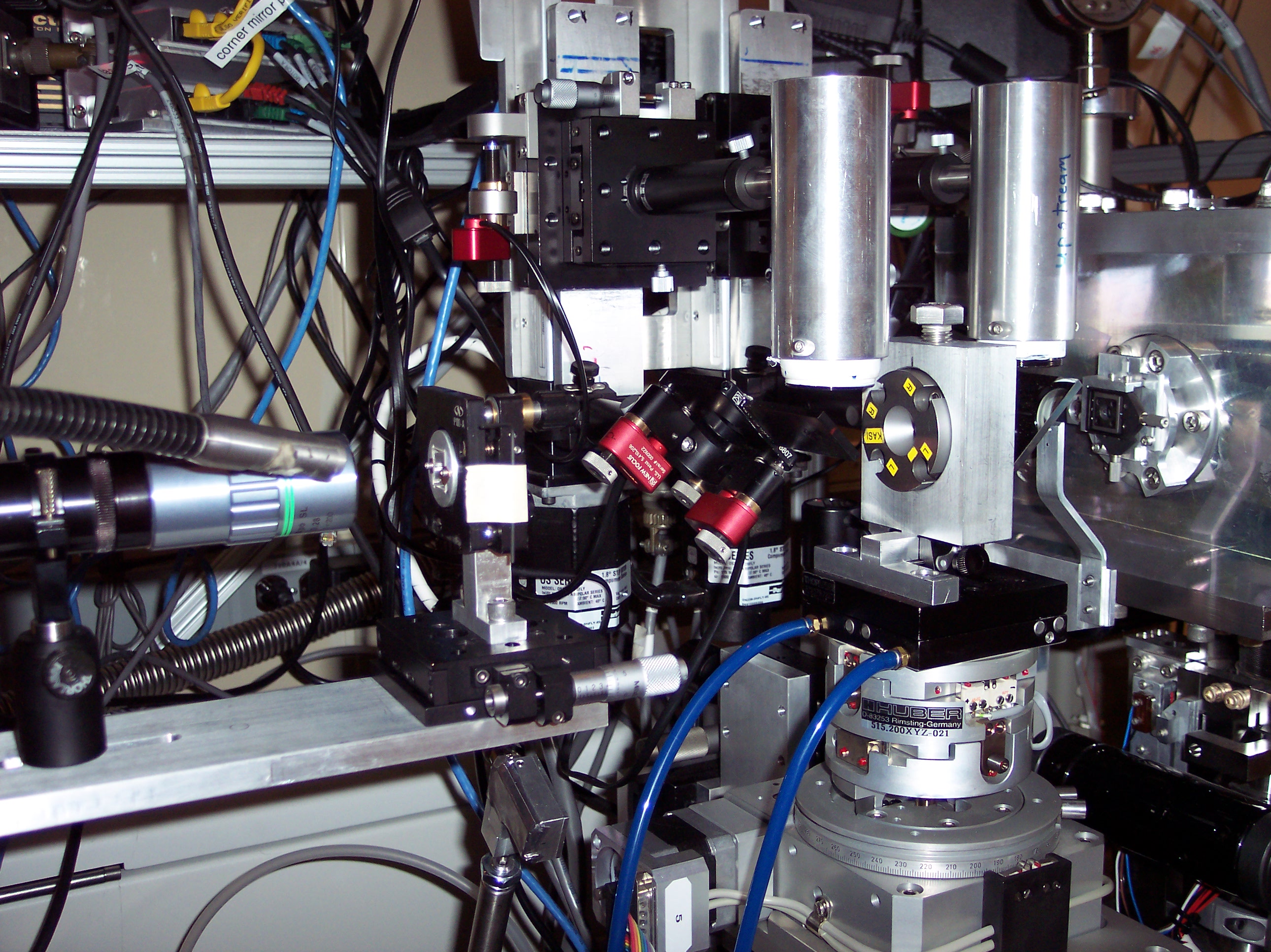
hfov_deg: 49.0
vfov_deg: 37.7
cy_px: 476
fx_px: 1394
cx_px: 636
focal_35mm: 38
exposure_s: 1/30
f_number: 2.8
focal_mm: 8
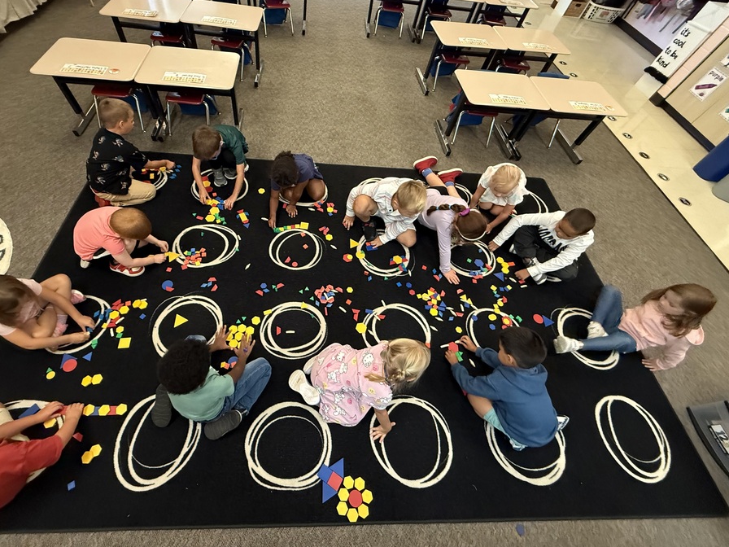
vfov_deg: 77.8
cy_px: 239
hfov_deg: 94.1
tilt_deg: -53.2
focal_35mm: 16
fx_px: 337
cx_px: 325
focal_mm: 2.22
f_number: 2.2
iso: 640
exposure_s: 1/60
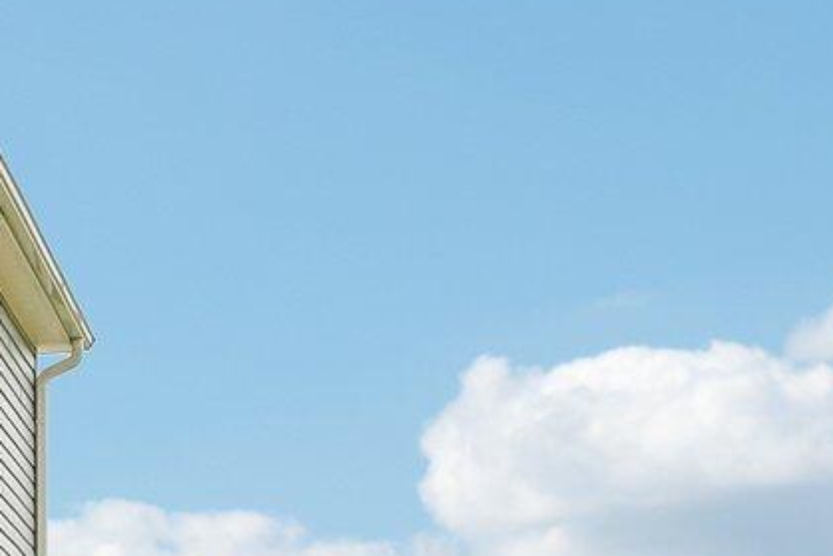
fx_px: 3402
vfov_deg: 9.3
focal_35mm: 147
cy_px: 190
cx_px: -927
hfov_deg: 12.1
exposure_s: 1/500
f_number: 8
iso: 100
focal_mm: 30
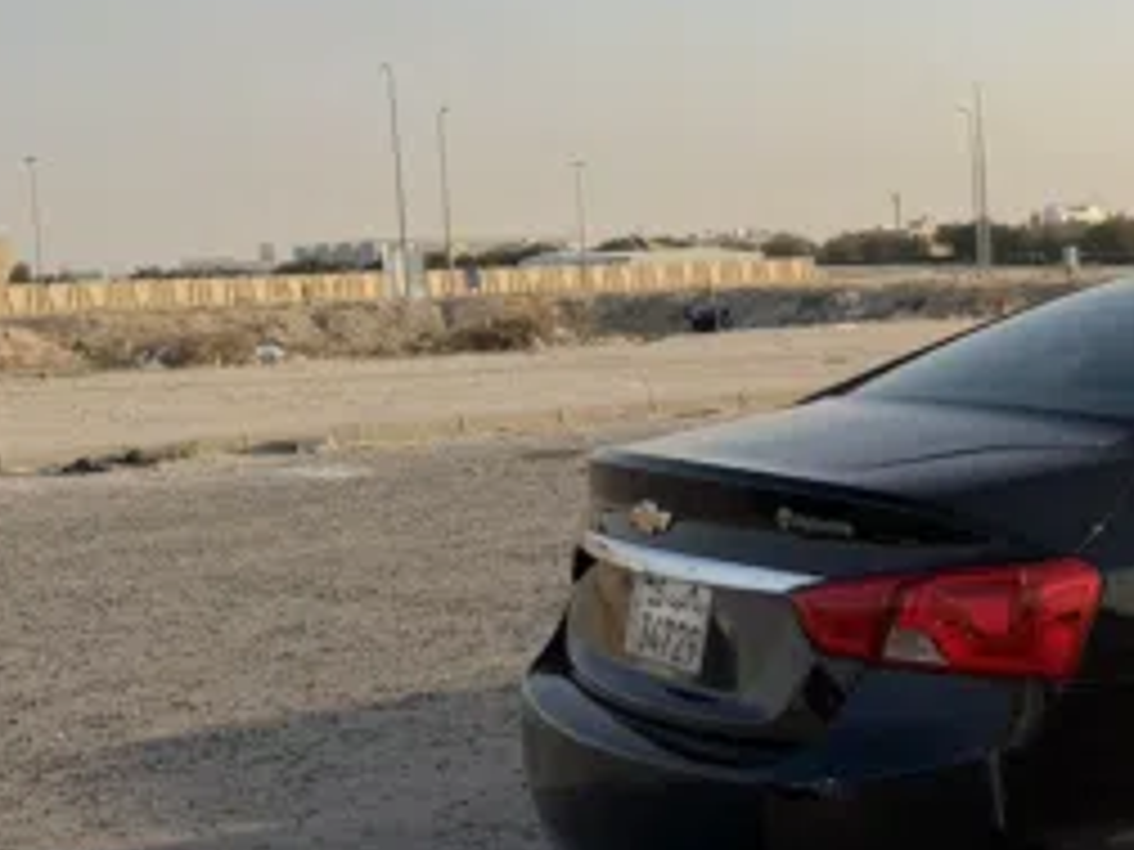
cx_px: 1404
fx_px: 1998
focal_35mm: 61
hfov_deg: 27.4
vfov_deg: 24.0
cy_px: 405
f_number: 1.78
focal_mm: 6.76
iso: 80
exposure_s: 1/3021
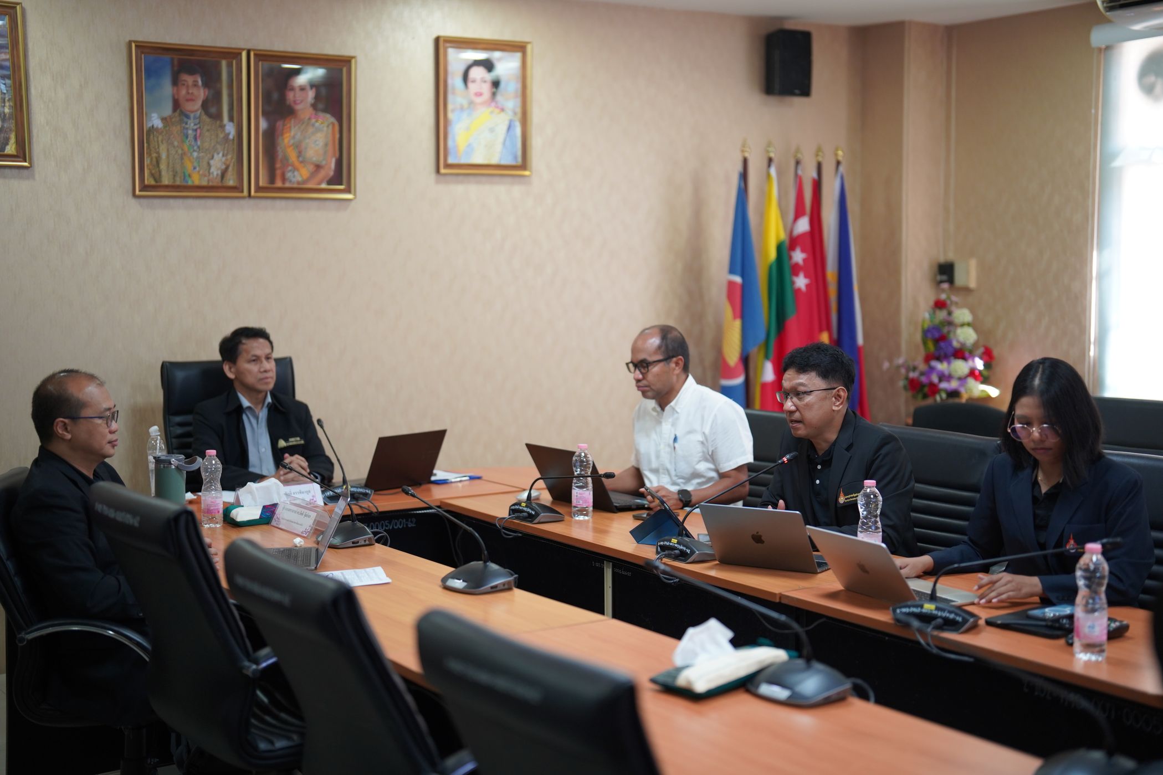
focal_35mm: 50
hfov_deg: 39.6
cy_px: 388
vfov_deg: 27.0
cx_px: 582
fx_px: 1615
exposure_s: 1/500
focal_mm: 50
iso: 800
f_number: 1.2
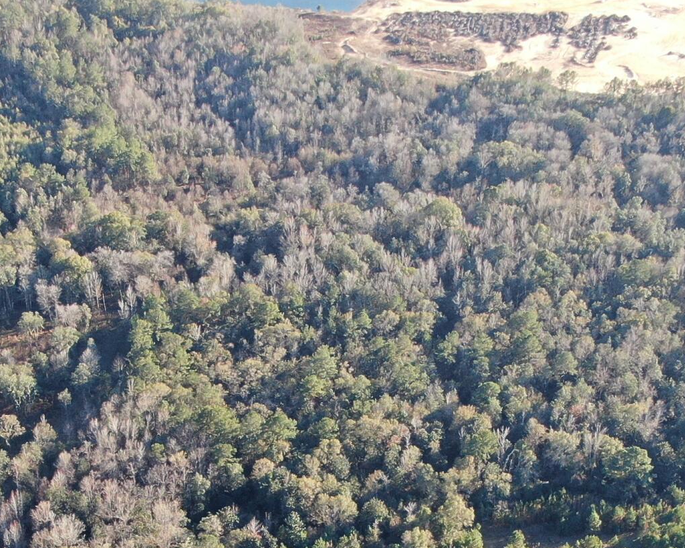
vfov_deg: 21.6
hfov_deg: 27.5
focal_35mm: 69
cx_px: 298
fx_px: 1399
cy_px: 508
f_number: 2.8
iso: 100
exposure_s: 1/200
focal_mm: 4.39
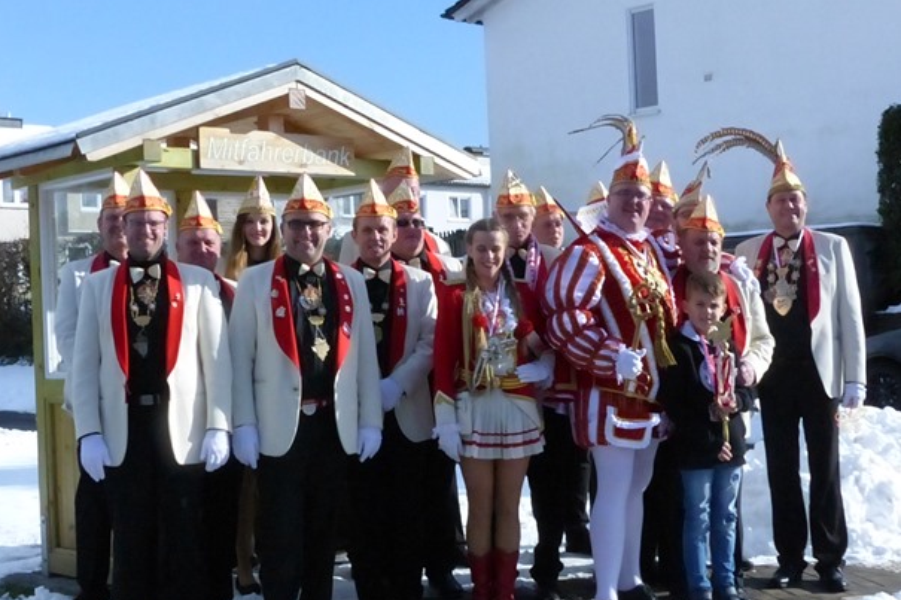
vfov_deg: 23.7
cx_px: 447
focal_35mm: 57
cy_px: 342
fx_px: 1426
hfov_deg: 35.1
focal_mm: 9.8
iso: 1600
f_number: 8
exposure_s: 1/3200
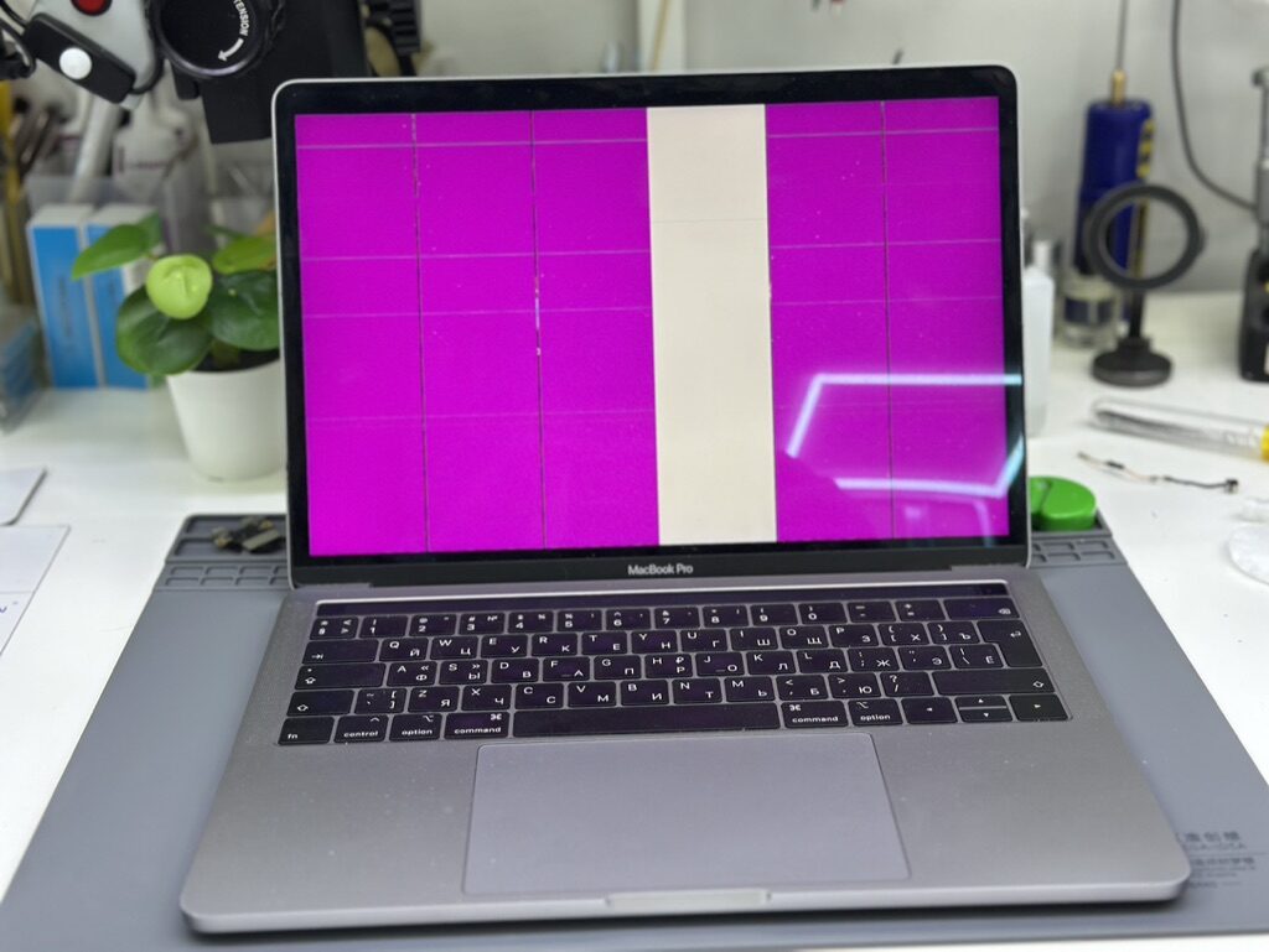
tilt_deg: -24.7
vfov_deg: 30.3
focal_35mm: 48
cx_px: 634
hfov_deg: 39.6
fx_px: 1760
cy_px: 476
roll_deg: +2.0
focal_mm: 6.86
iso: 64
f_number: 1.78
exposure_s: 1/121
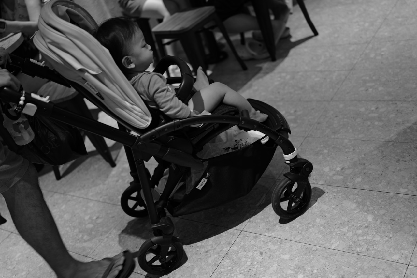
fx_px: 498
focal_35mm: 43
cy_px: 139
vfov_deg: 31.2
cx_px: 208
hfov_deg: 45.5
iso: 250
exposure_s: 1/125
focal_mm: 43
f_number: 2
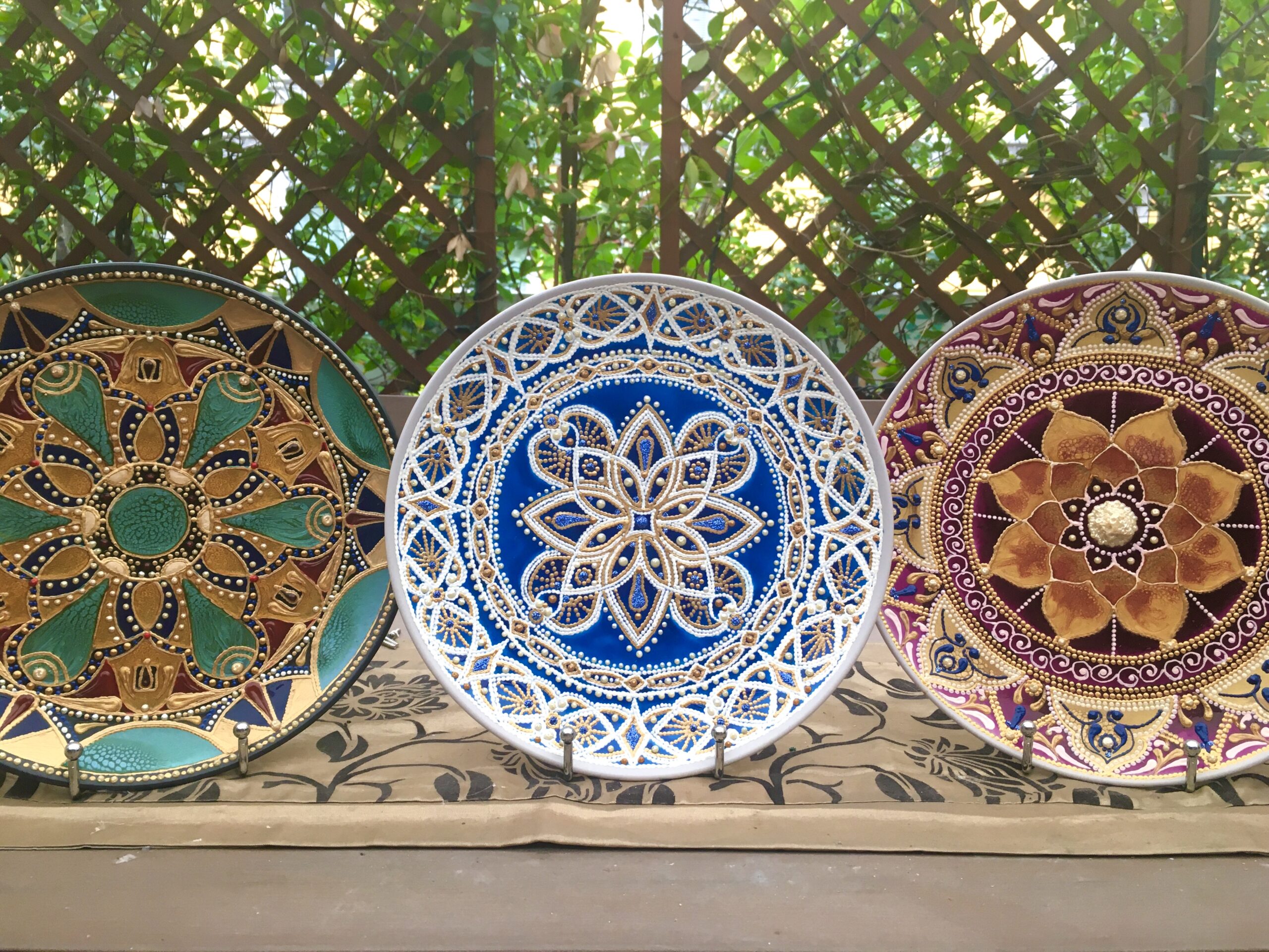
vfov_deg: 48.2
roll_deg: -0.5
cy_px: 476
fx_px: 1063
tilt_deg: -9.3
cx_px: 634
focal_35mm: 29
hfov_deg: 61.7
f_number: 2.2
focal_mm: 4.15
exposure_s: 1/33
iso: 32
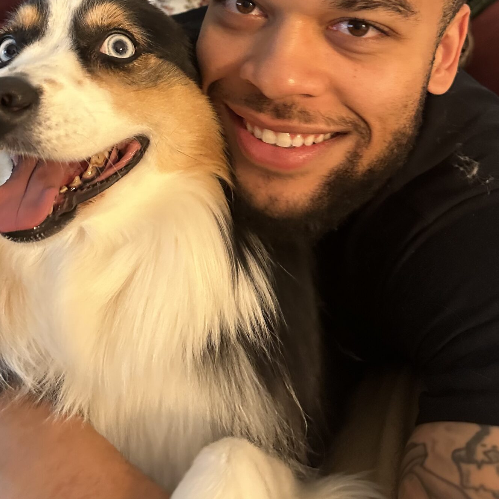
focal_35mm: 41
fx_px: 669
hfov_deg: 40.5
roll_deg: +0.7
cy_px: 37
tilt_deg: -18.5
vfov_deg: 37.8
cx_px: 174
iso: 800
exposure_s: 1/60
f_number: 1.78
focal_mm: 6.86
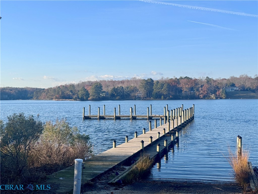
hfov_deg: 39.7
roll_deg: +0.8
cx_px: 129
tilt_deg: -1.3
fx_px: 358
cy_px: 97
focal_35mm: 48
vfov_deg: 30.3
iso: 64
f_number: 1.78
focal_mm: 6.76
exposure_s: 1/3425
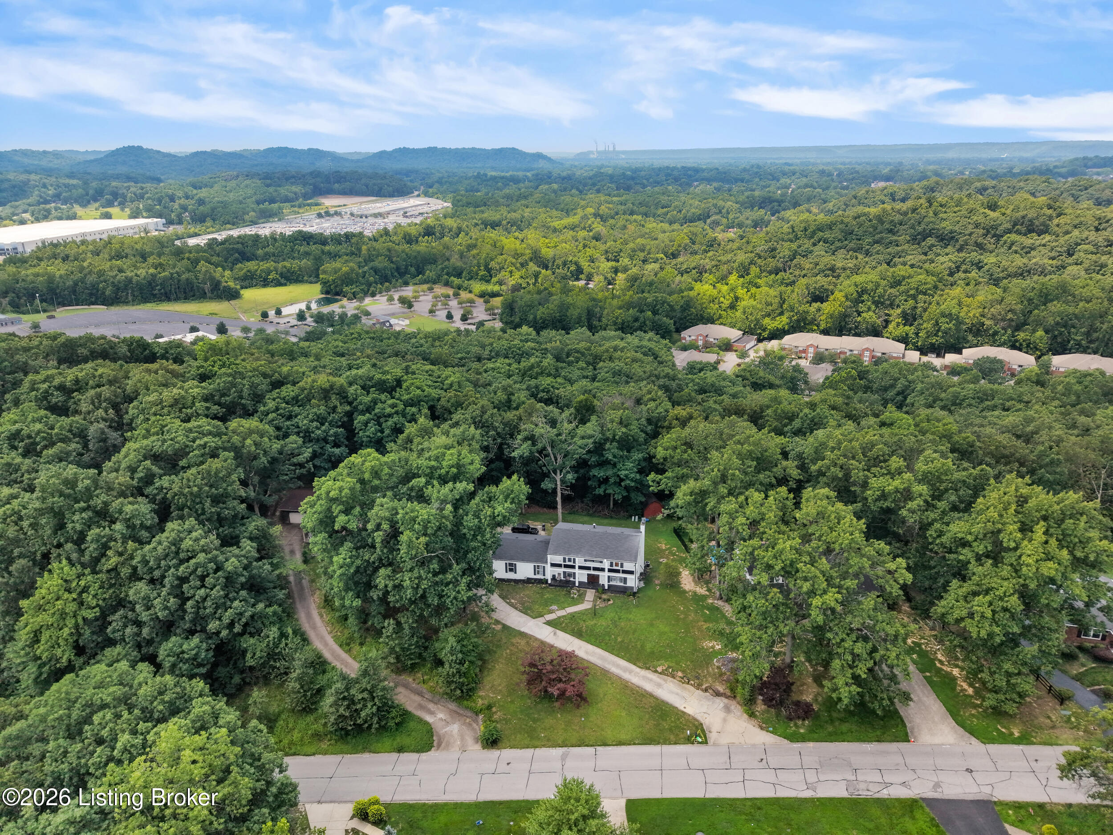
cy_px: 418
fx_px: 772
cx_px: 556
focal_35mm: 24
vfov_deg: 56.8
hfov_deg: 71.6
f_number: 1.8
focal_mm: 8.67
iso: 290
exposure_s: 1/3200
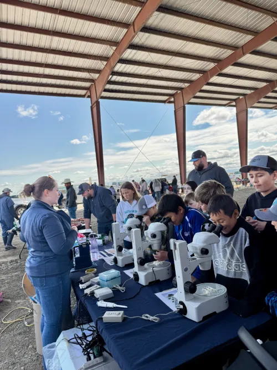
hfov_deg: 56.8
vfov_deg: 71.6
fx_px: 256
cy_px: 185
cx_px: 138
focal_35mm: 24
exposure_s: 1/2604
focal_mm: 6.76
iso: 80
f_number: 1.78
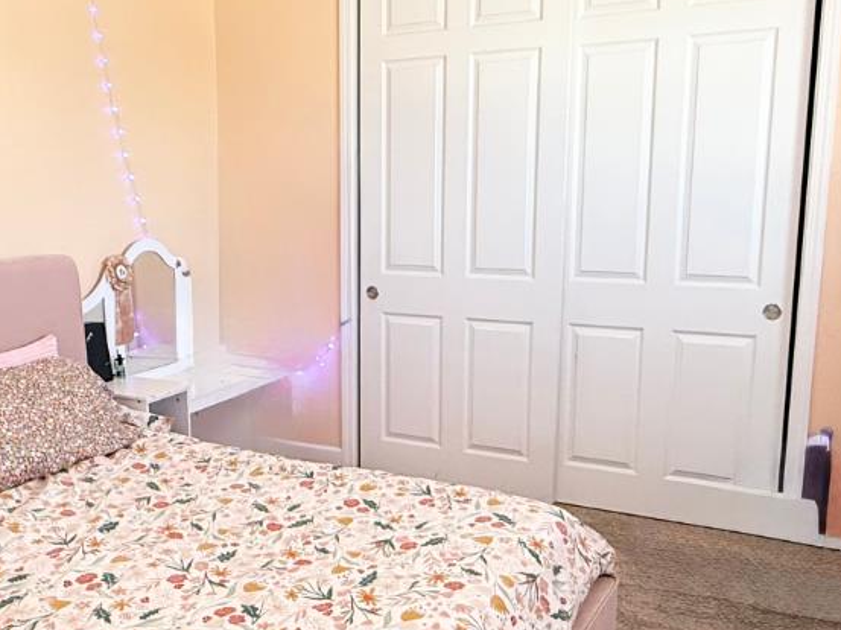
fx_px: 923
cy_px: 331
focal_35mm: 38
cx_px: 277
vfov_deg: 37.7
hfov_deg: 48.1
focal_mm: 2.22
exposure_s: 1/120
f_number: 2.2
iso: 250
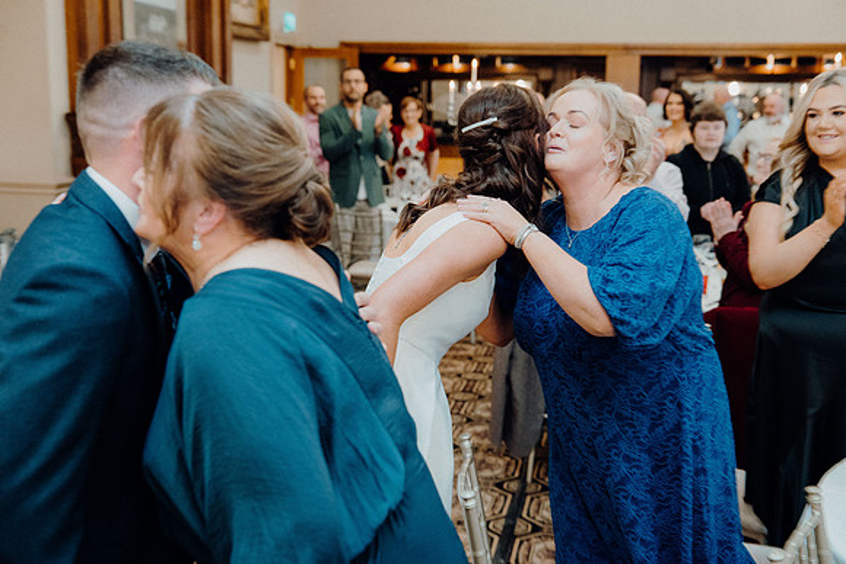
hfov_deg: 41.9
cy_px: 282
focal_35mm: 47
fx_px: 1105
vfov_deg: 28.7
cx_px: 423
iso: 3200
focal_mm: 47
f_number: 3.5
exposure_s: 1/160
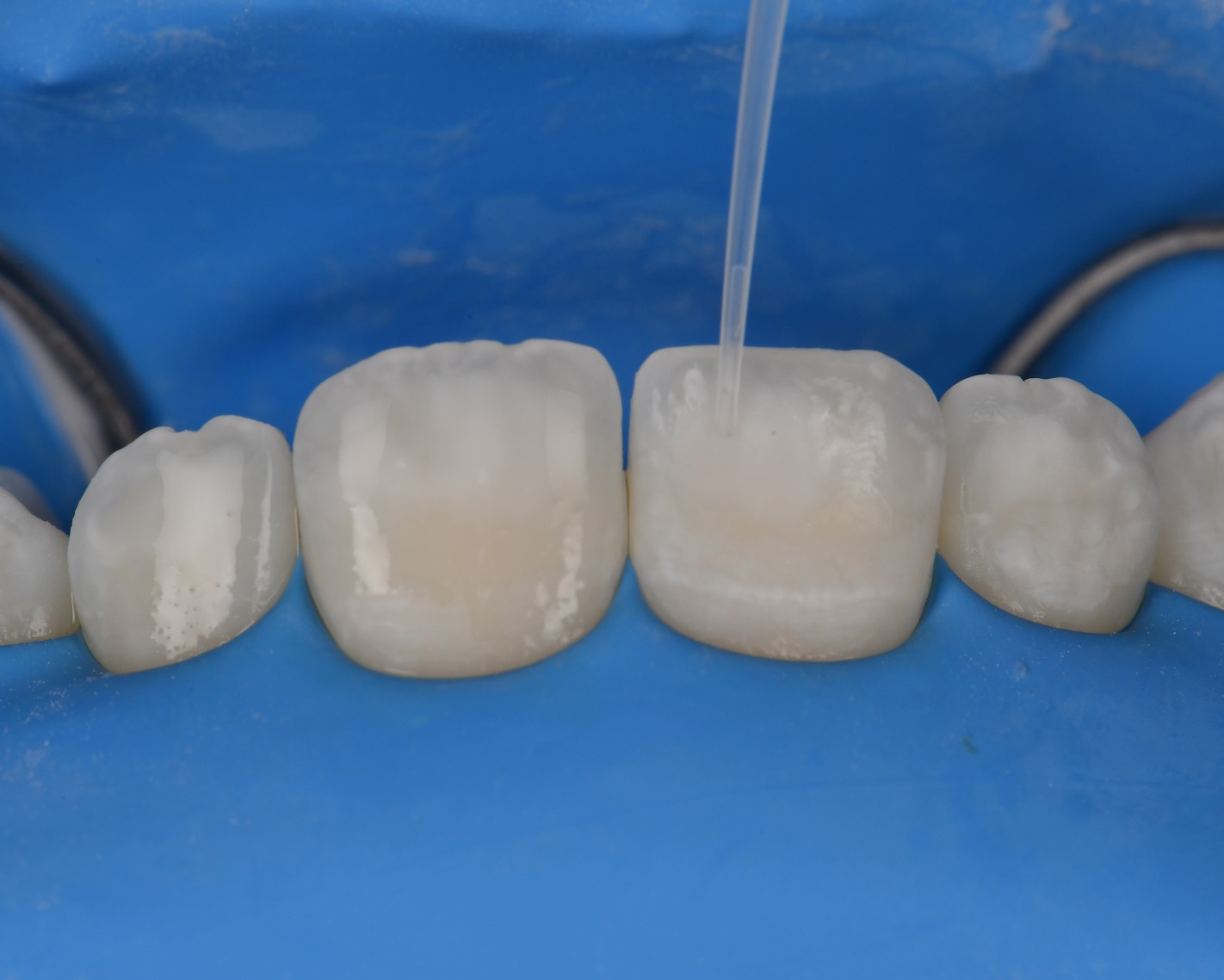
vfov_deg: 10.8
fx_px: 5181
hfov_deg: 13.5
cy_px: 491
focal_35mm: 143
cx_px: 645
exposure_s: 1/160
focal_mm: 105
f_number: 32
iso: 200
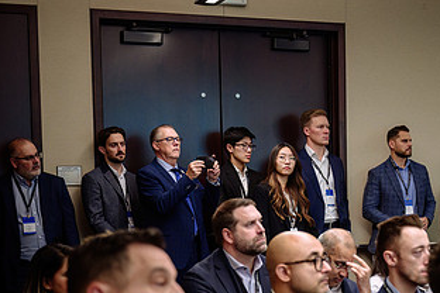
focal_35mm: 81
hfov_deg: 24.5
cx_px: 381
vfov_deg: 16.6
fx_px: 990
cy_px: 261
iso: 800
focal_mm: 43
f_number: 2.8
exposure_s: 1/125
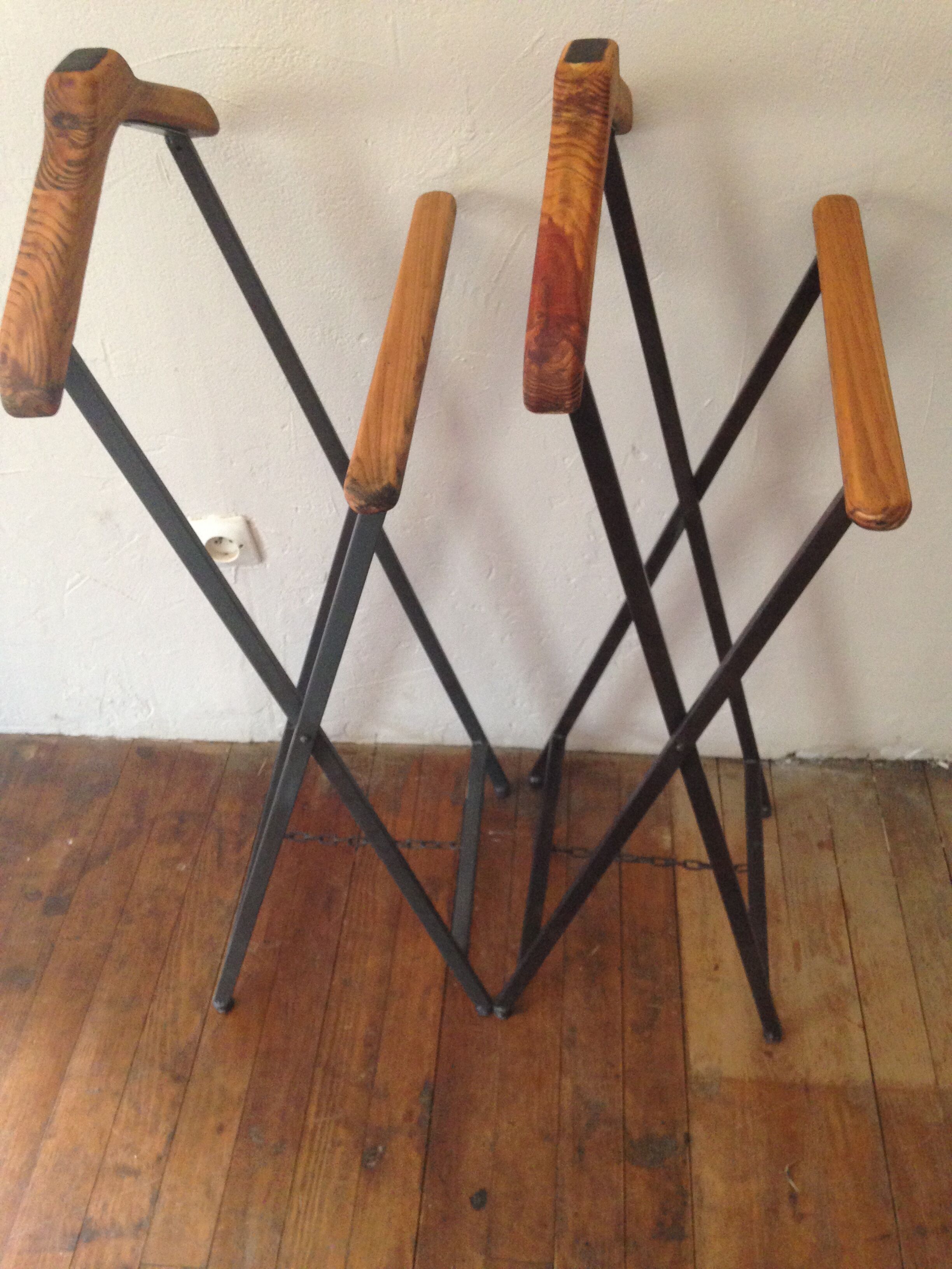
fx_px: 1210
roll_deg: +3.5
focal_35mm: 33
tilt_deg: -44.7
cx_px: 476
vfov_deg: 55.4
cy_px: 634
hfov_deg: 42.9
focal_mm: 4.12
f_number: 2.4
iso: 250
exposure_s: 1/20
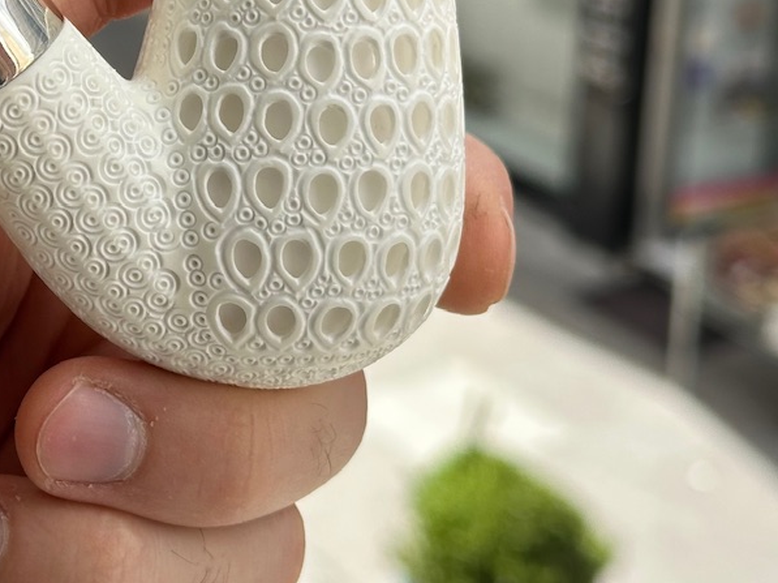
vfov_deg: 14.2
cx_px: -13
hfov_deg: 18.6
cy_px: 40
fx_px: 2314
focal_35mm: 103
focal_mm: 6.86
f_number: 1.78
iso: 64
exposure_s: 1/1227
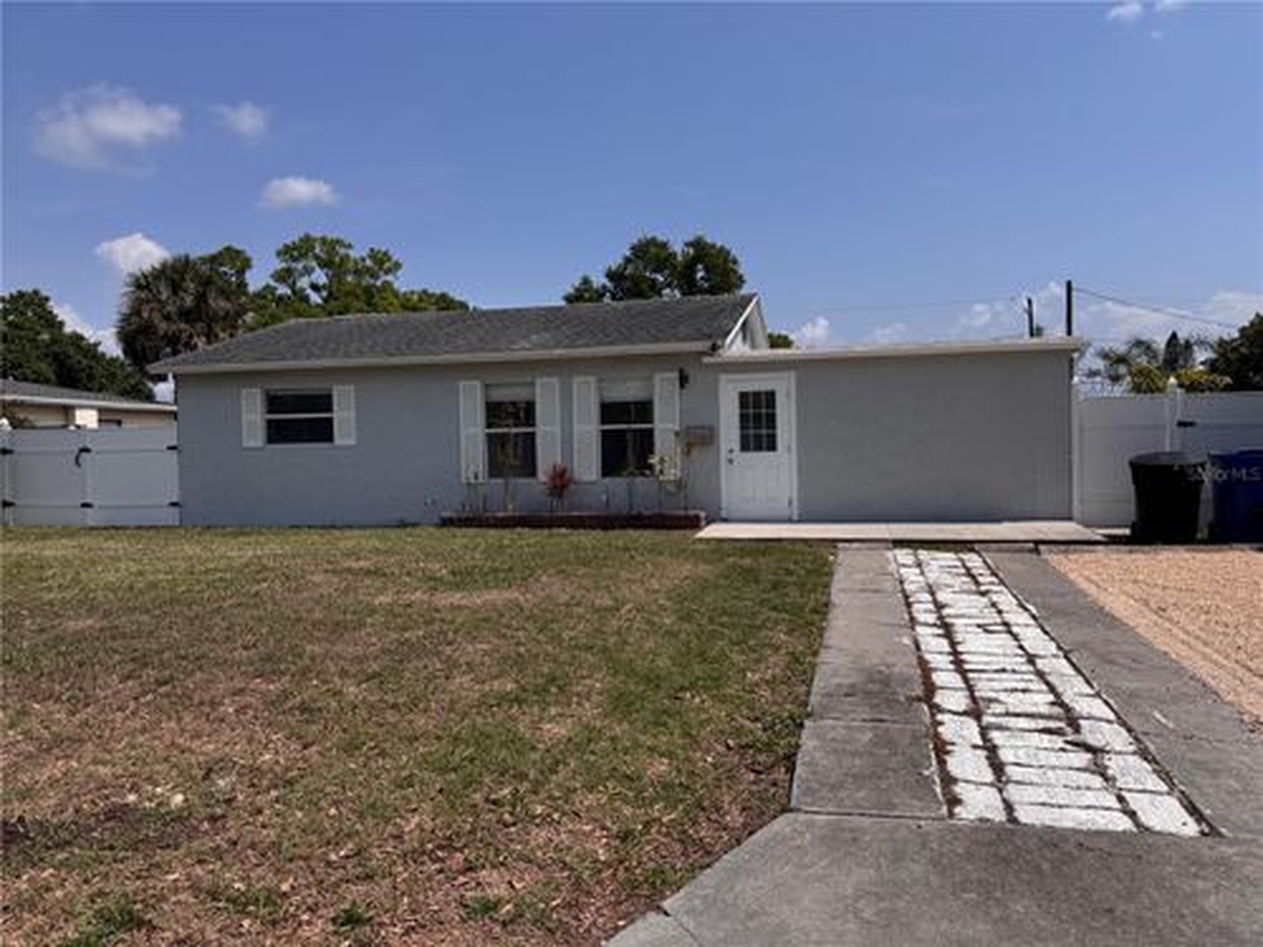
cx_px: 632
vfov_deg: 56.8
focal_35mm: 24
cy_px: 474
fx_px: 876
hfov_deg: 71.6
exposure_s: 1/7937
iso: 80
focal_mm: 6.76
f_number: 1.78
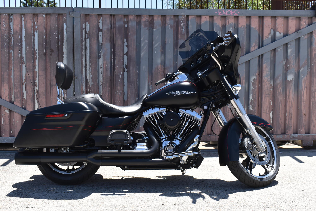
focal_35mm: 48
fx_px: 421
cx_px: 158
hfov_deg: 41.1
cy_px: 106
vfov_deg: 28.1
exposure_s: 1/250
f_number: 8
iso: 140
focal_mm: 32
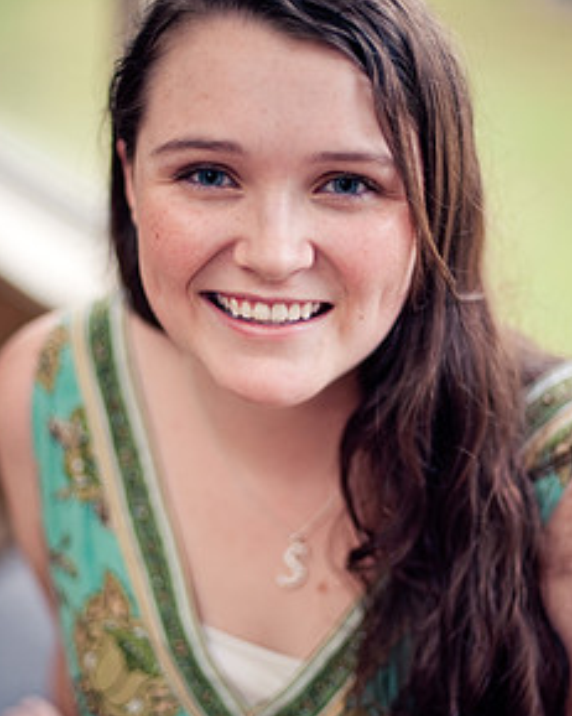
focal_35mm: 73
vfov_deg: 26.0
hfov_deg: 21.0
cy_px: 411
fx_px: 1546
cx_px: 241
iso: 200
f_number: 1.4
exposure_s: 1/100
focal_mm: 50
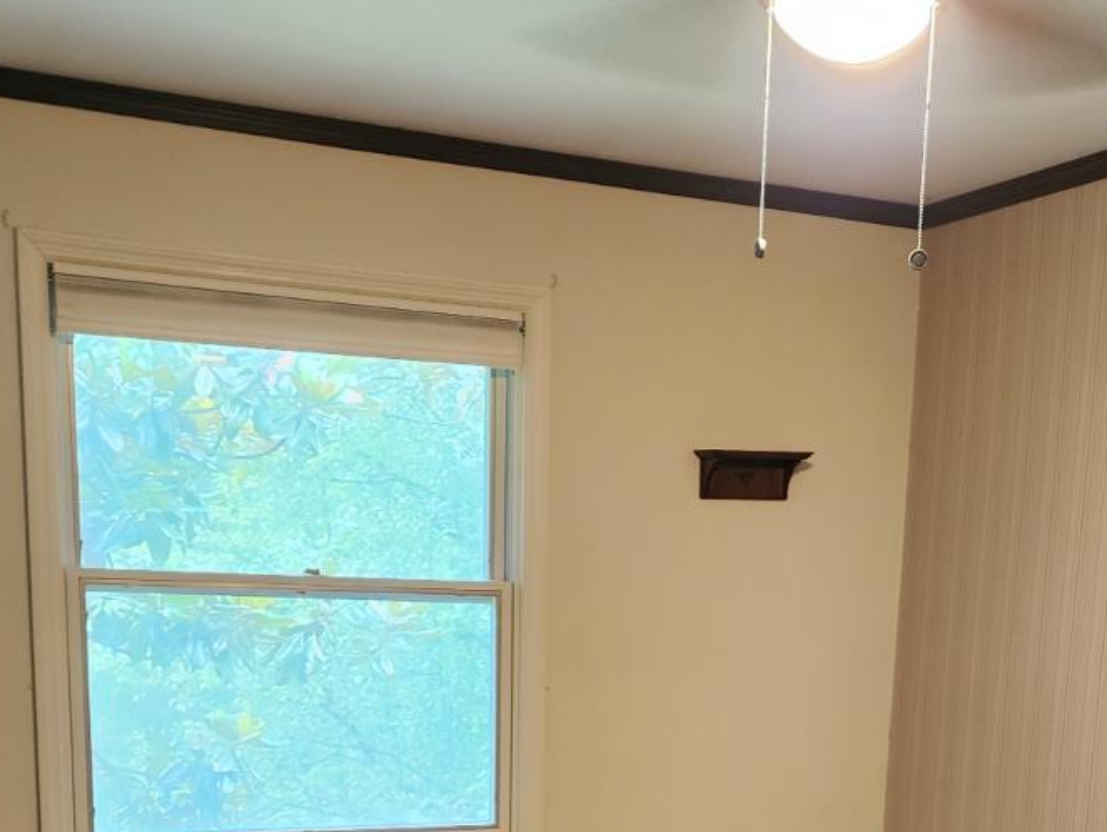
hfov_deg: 36.6
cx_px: 671
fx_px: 1664
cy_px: 903
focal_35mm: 52
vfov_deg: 26.0
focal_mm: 6.4
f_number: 1.8
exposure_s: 1/24
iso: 500
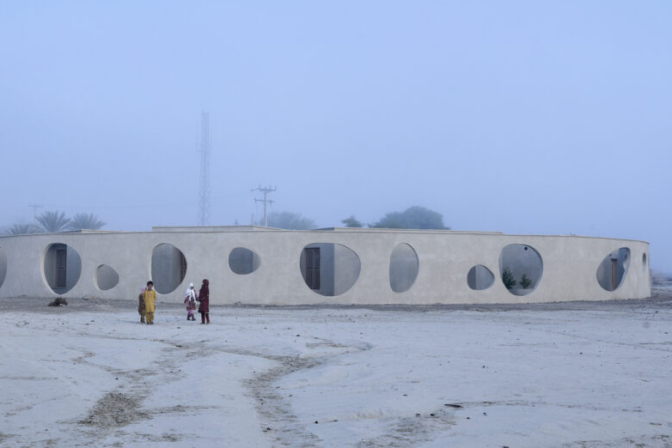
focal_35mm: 51
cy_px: 199
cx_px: 319
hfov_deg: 38.9
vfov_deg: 26.5
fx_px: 952
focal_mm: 35
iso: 100
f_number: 10
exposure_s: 1/50
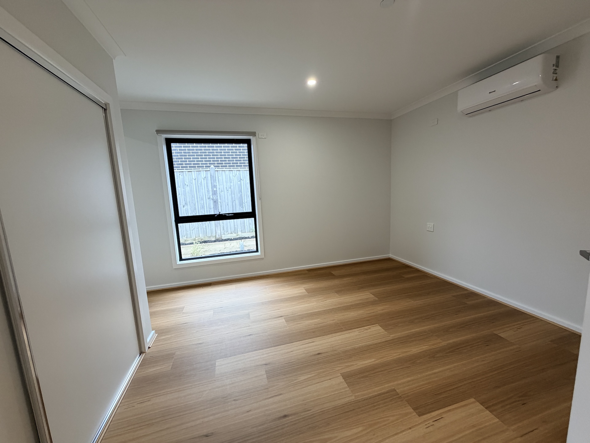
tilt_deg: -6.1
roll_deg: +2.7
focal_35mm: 14
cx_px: 295
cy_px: 222
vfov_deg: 85.7
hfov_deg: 102.1
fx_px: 239
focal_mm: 2.22
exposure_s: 1/100
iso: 200
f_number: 2.2
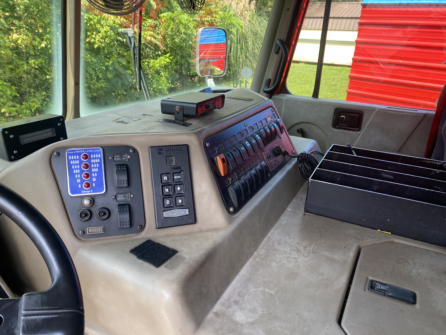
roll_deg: -1.5
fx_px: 335
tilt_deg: -23.0
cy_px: 168
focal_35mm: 26
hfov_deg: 67.3
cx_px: 223
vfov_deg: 53.1
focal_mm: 4.25
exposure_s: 1/200
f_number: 1.8
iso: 32
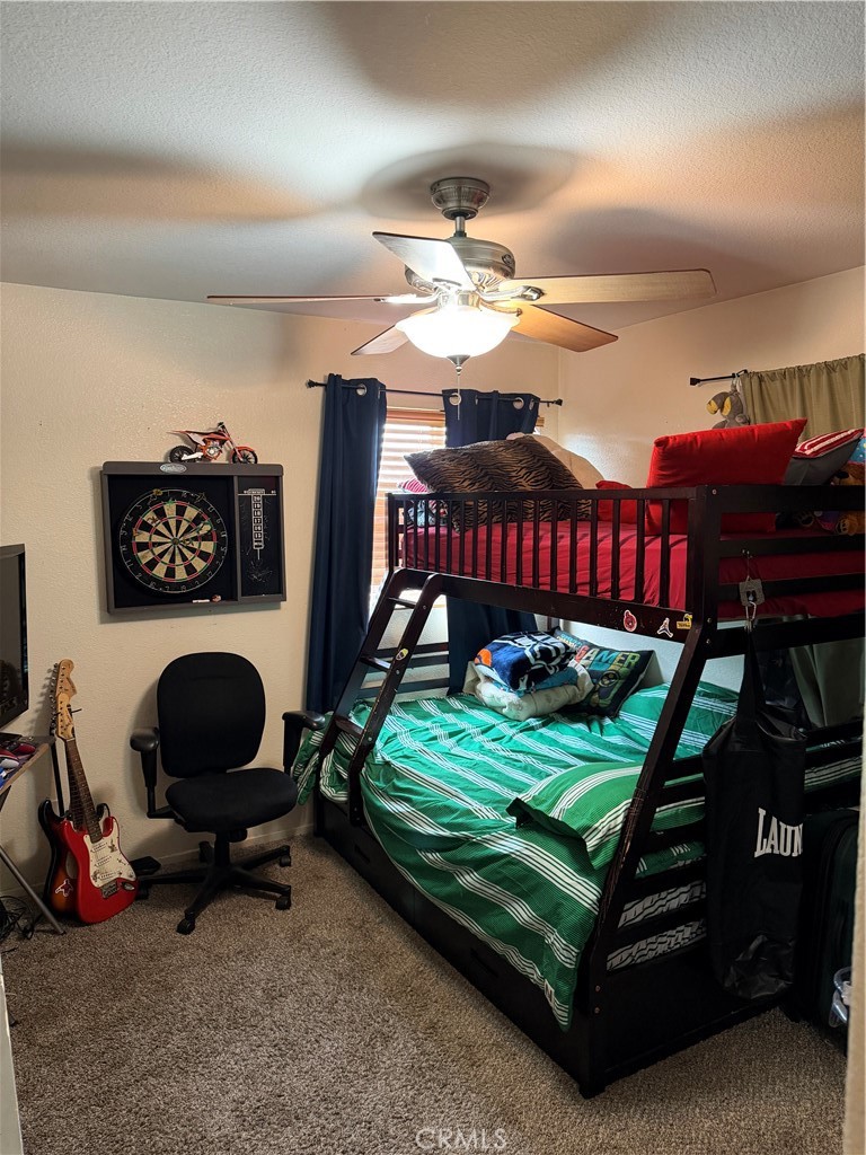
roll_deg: +0.8
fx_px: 801
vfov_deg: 71.6
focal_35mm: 24
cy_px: 578
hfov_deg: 56.8
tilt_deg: -5.8
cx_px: 433
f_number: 1.78
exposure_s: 1/60
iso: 400
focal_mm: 6.76
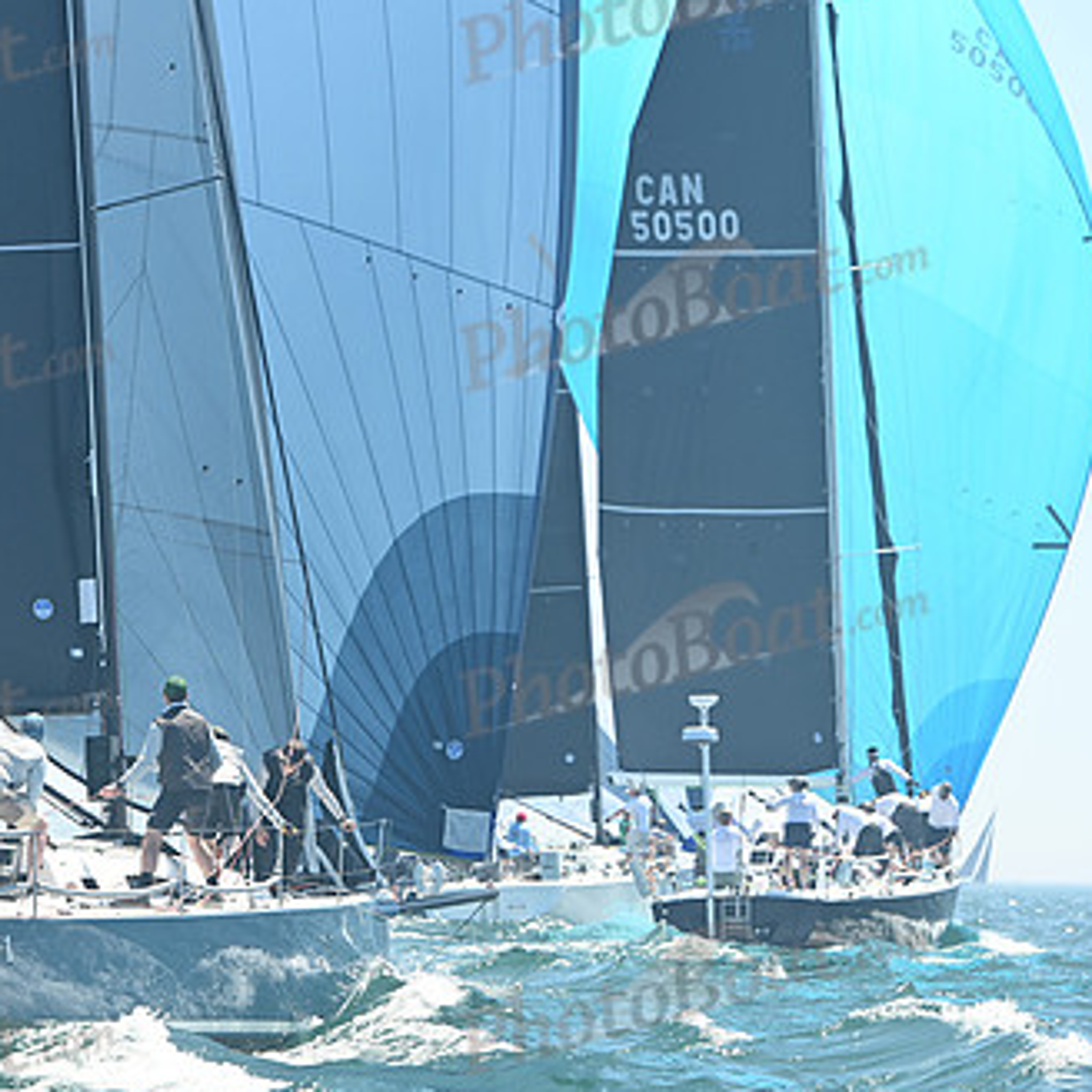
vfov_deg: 8.6
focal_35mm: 203
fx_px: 7245
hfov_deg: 8.6
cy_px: 524
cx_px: 290
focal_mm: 135
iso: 320
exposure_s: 1/1000
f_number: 5.6
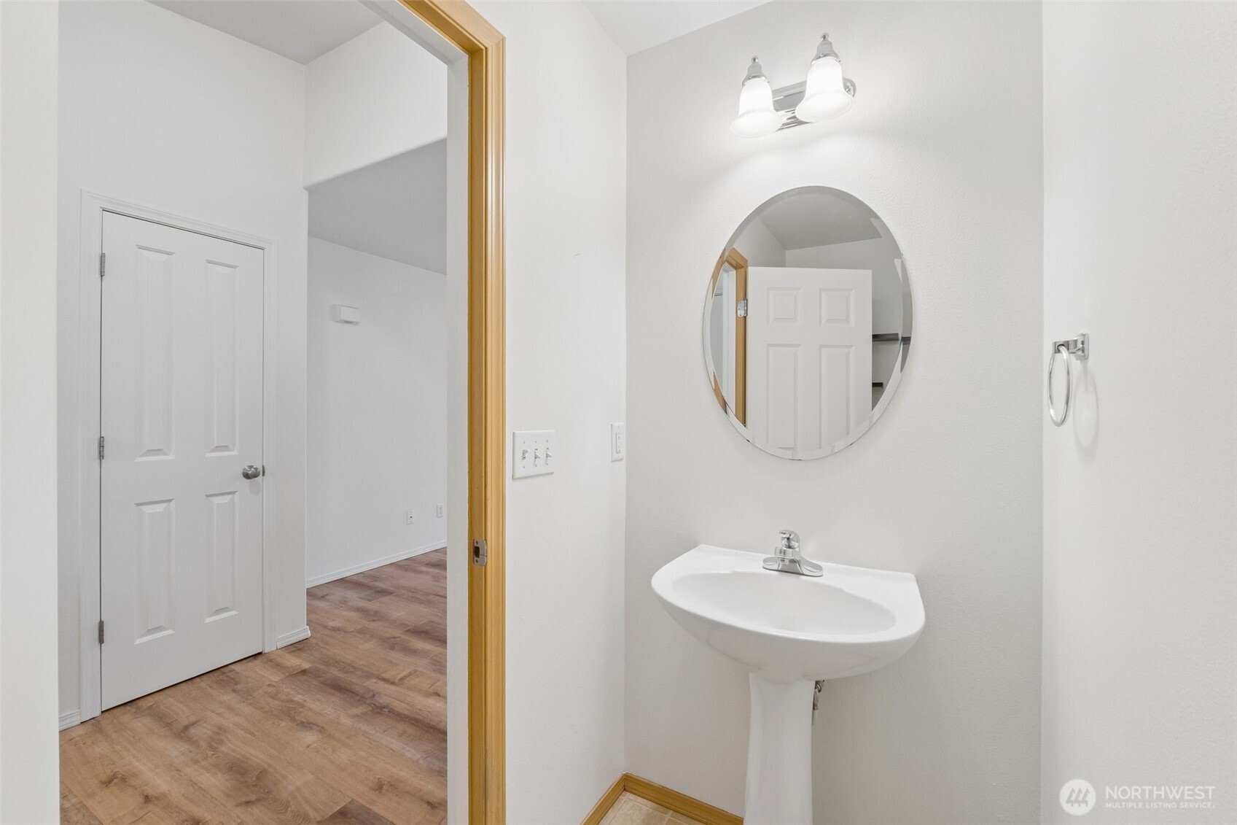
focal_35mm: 15
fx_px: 515
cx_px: 618
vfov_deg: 77.3
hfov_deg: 100.4
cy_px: 412
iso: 250
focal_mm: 10
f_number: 10
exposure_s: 1/2
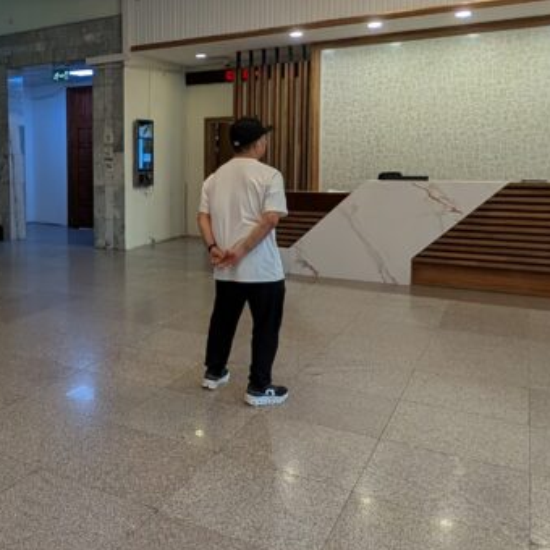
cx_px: 66
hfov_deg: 46.6
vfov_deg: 50.6
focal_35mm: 32
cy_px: 208
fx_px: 575
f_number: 1.7
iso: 60
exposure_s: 1/100
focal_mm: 2.02
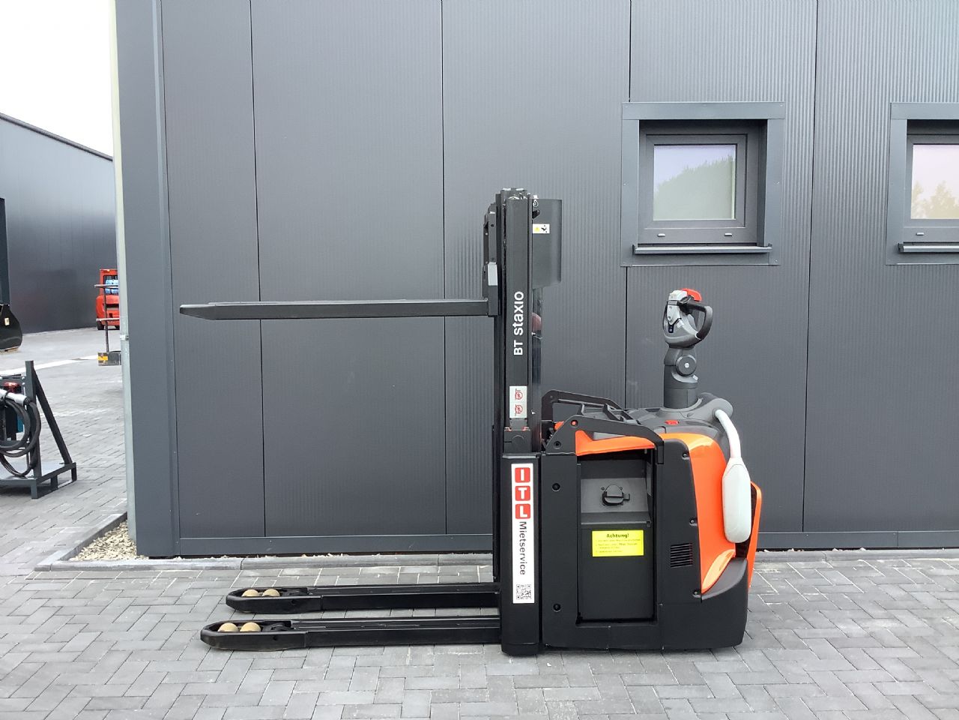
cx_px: 480
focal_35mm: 31
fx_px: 859
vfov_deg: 45.4
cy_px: 360
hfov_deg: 58.4
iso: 125
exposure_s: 1/60
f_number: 2.4
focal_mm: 3.3
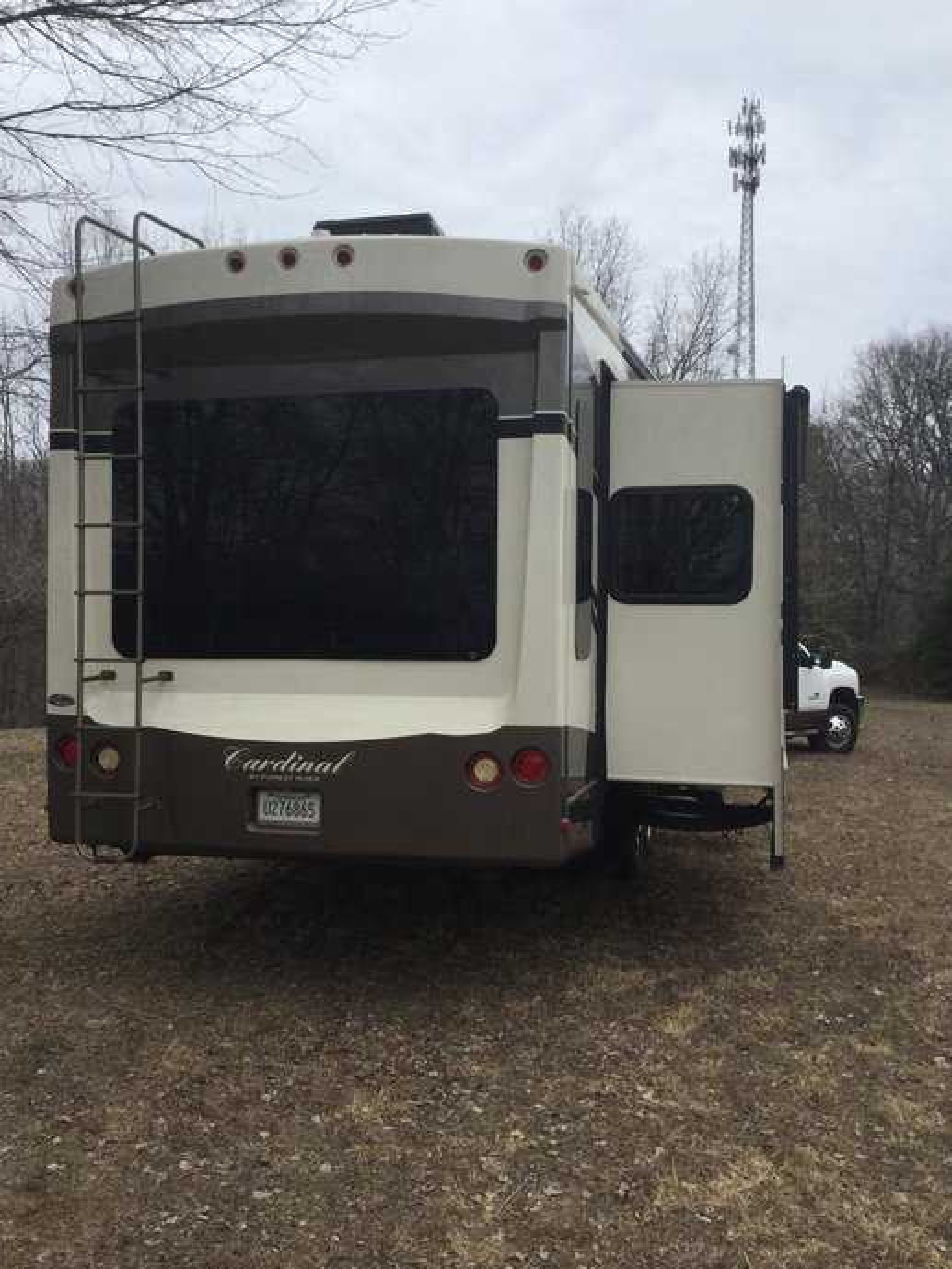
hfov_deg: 39.6
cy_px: 634
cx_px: 435
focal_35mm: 36
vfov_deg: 51.3
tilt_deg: -0.6
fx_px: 1320
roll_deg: +0.3
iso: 25
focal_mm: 3.3
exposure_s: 1/1253
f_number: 2.4
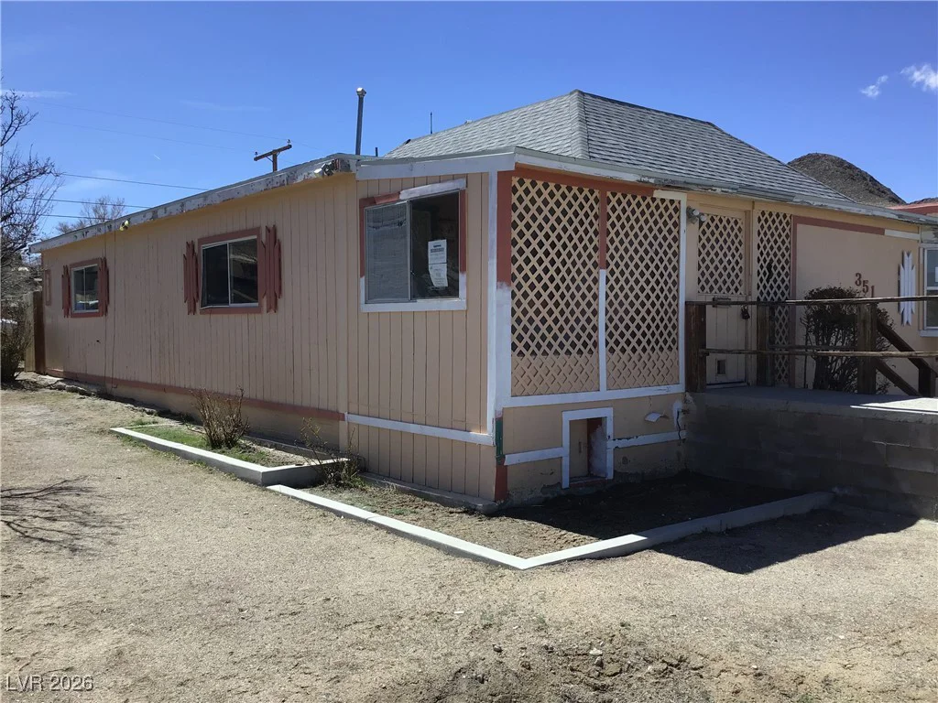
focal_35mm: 31
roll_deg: -1.9
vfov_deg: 45.4
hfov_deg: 58.4
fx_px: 840
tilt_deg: -0.5
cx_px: 469
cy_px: 352
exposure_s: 1/1199
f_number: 2.4
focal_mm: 3.3
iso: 25
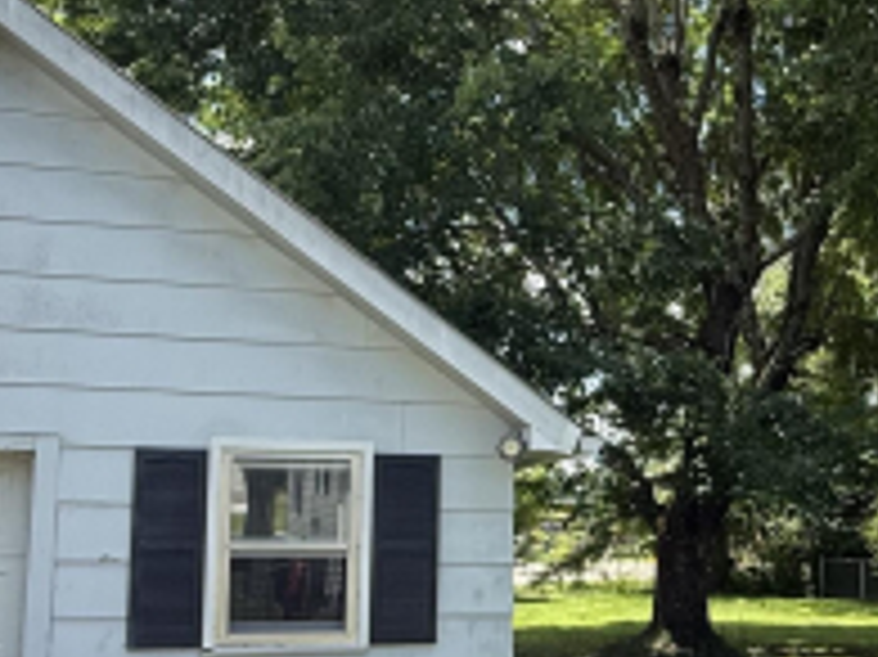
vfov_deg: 30.1
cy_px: 418
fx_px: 1217
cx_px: 552
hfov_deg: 39.4
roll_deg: -0.9
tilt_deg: +6.2
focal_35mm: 48
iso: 50
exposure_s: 1/424
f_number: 2.2
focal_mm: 2.22
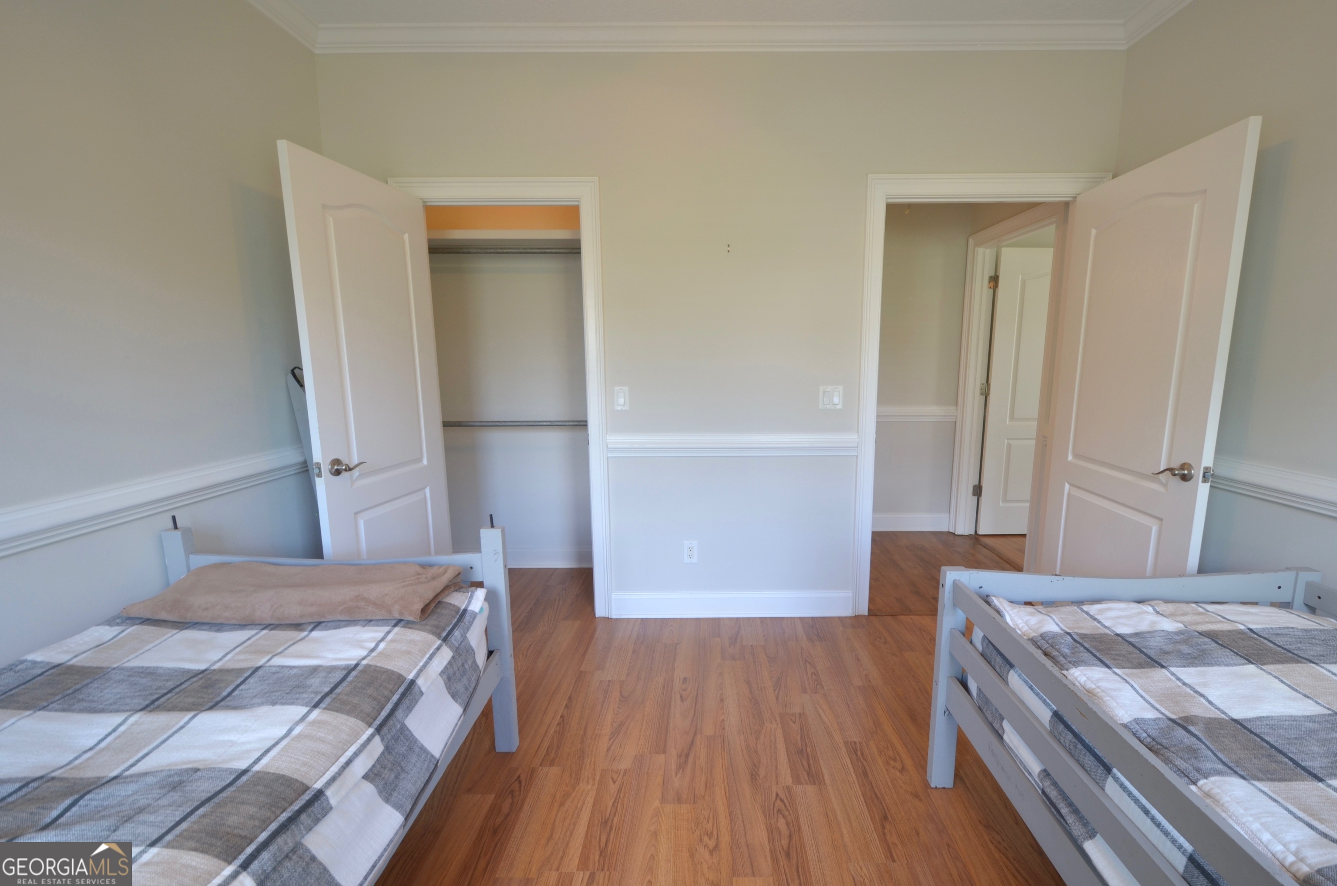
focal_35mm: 15
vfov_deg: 77.1
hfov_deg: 100.5
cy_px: 443
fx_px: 556
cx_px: 668
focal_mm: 10
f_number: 9
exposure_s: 1/5
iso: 200
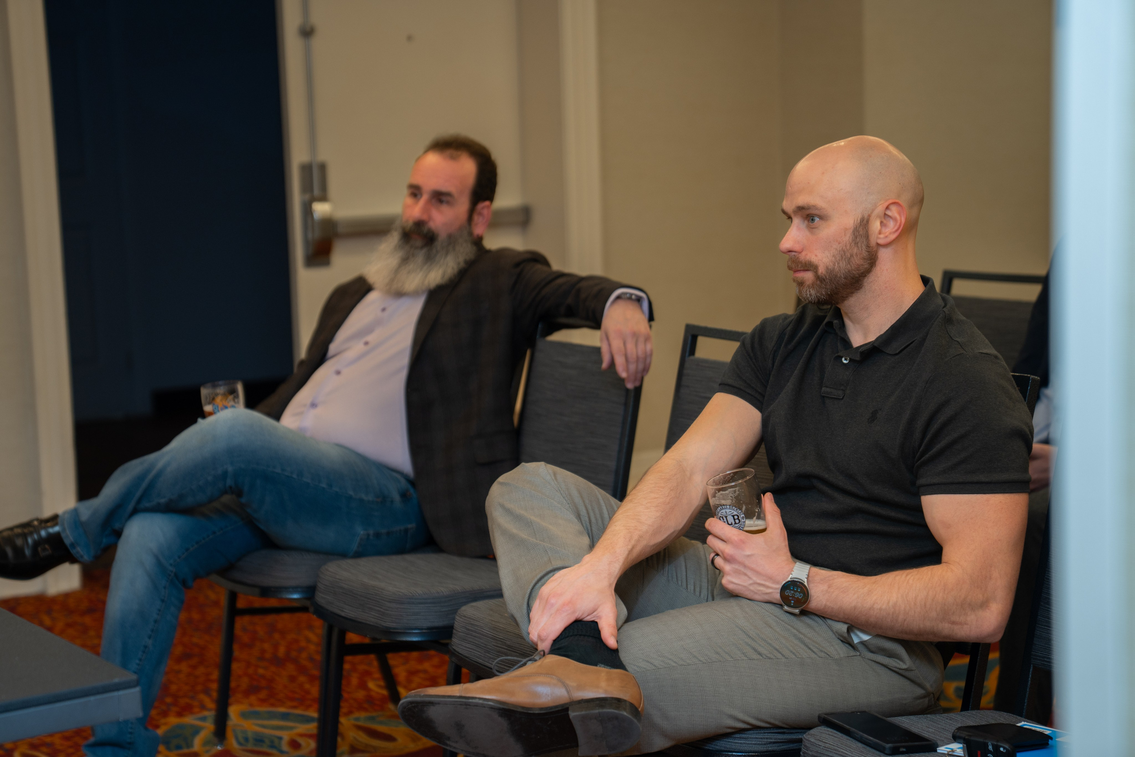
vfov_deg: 18.3
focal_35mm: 74
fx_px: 2348
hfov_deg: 27.2
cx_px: 557
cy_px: 379
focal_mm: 70
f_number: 2.8
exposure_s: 1/160
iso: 200
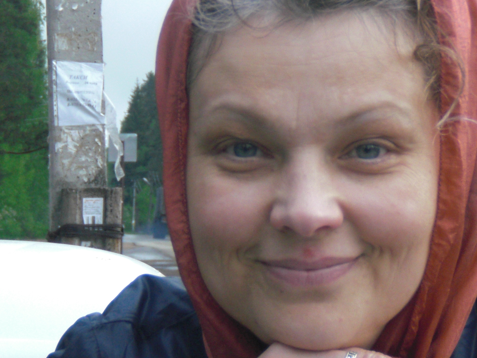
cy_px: 80
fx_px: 2674
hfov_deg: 10.2
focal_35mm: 194
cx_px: 304
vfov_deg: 7.6
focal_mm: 18.9
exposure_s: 1/125
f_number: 5.9
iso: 200
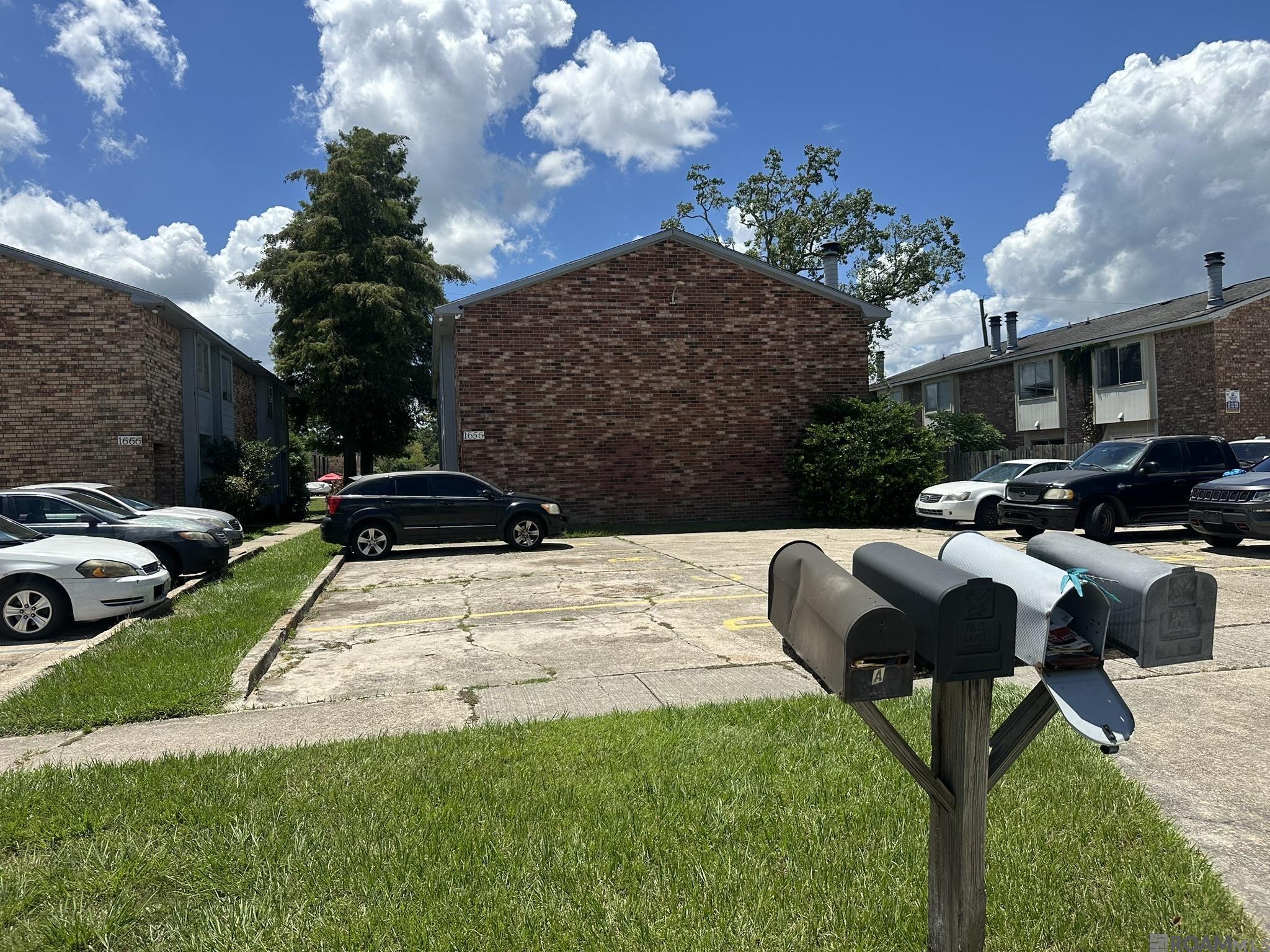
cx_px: 635
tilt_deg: -1.9
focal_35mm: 24
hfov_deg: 71.6
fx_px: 881
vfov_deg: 56.8
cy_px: 476
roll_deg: +2.8
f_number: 1.78
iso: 80
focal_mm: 6.86
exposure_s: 1/5525
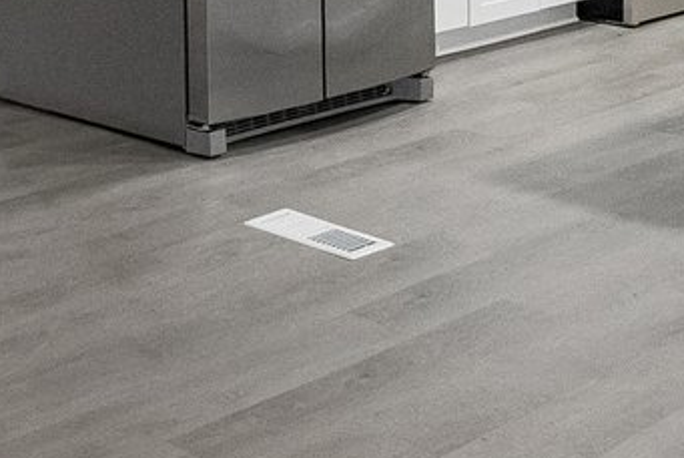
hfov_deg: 21.2
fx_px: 1711
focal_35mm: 90
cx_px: -118
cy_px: -328
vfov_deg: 13.8
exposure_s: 1/30
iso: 2500
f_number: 8
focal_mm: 10
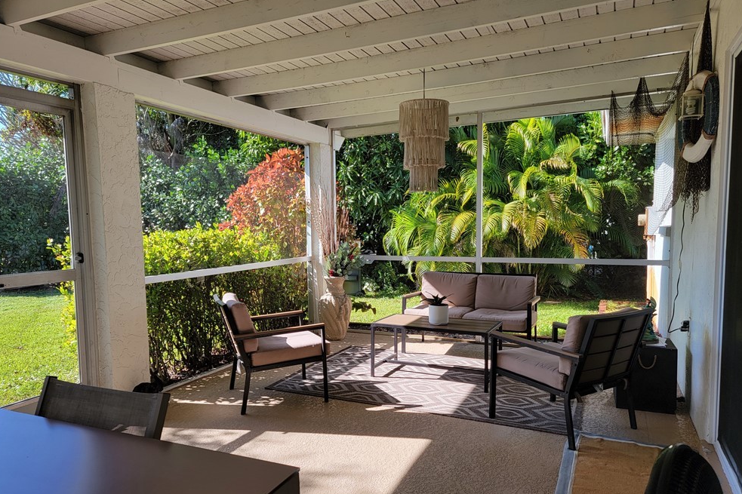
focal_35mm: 26
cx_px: 364
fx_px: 536
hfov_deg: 69.4
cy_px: 261
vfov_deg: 49.5
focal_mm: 6.7
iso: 16
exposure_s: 1/136
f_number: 1.8
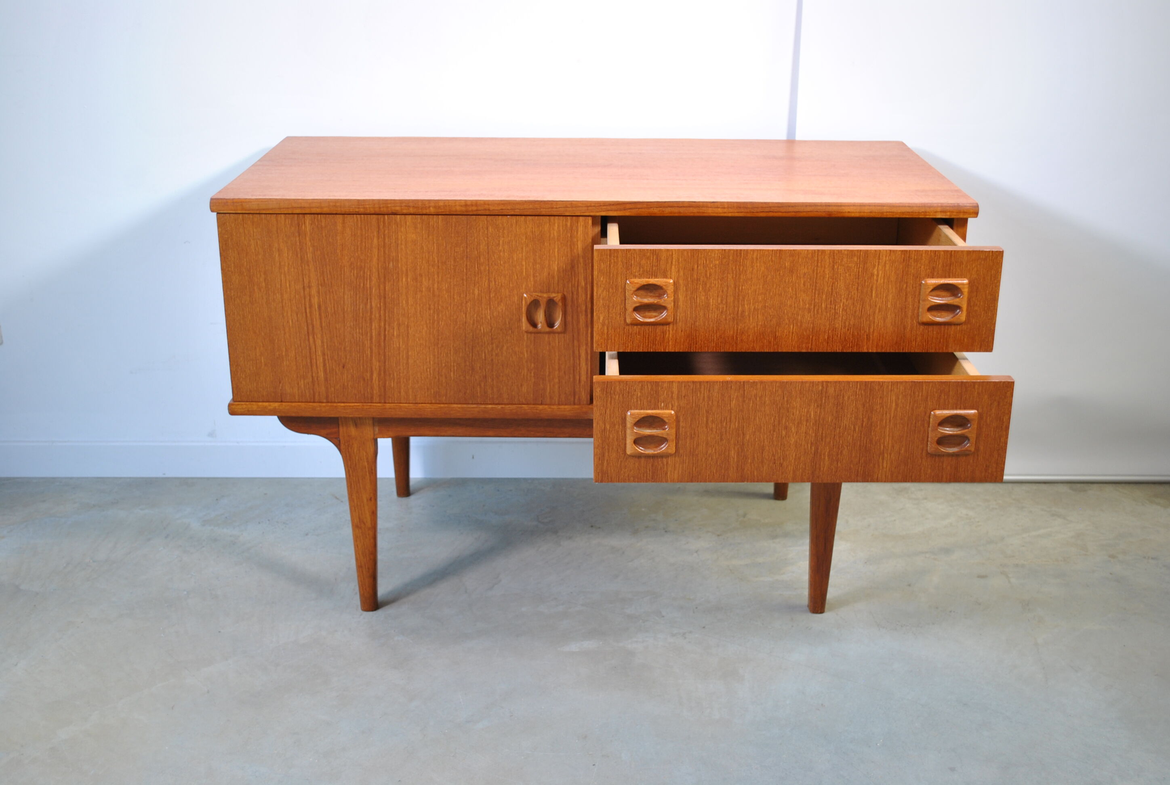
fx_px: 1270
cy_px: 392
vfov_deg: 34.4
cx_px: 585
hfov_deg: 49.5
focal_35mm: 39
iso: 200
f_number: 4.5
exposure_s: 1/30
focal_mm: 26
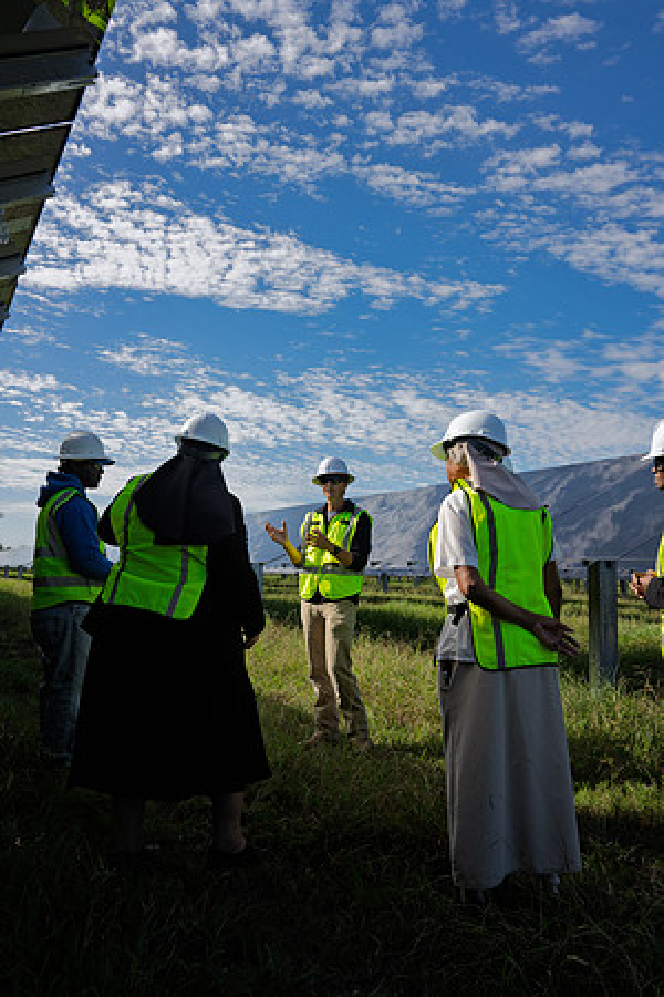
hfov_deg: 46.4
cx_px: 332
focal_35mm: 28
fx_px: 775
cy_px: 498
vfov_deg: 65.5
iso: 200
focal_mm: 28
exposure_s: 1/320
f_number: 16
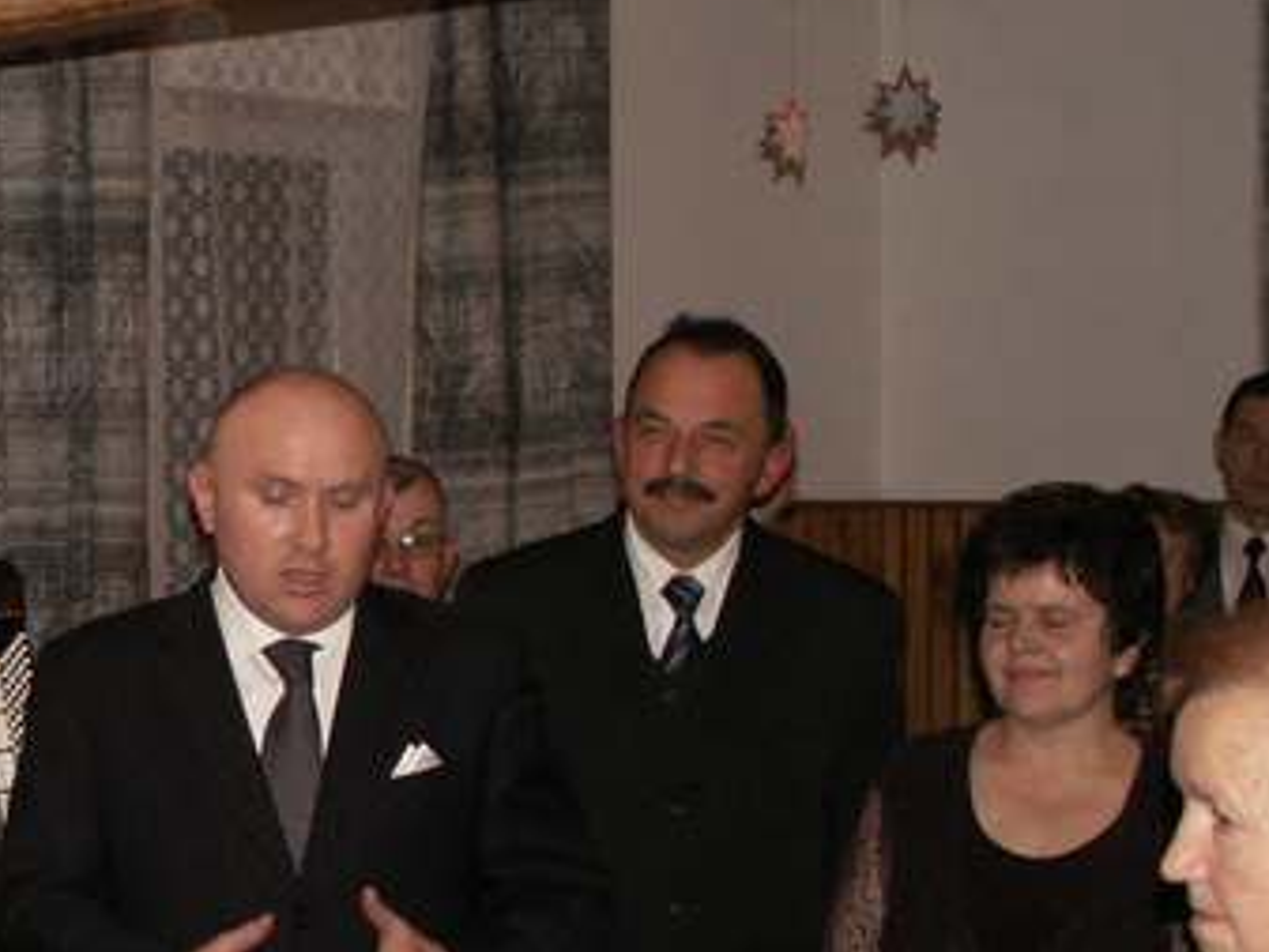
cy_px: 643
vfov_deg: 17.7
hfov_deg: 22.6
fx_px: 3044
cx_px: -23
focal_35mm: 83
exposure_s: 1/40
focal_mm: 5.86
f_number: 2.8
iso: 160
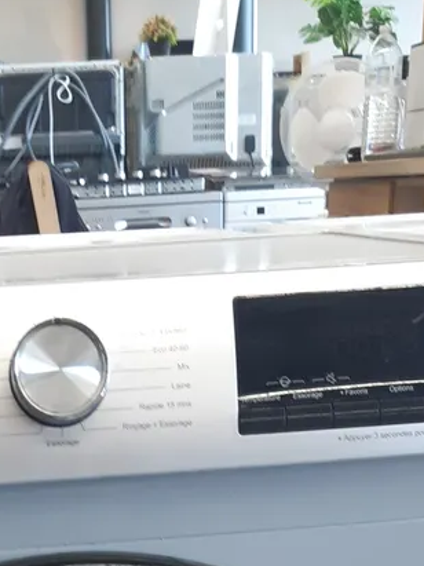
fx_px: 1324
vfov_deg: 20.5
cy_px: 855
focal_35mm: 81
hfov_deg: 18.0
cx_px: 65
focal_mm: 3.92
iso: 64
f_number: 1.7
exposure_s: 1/33
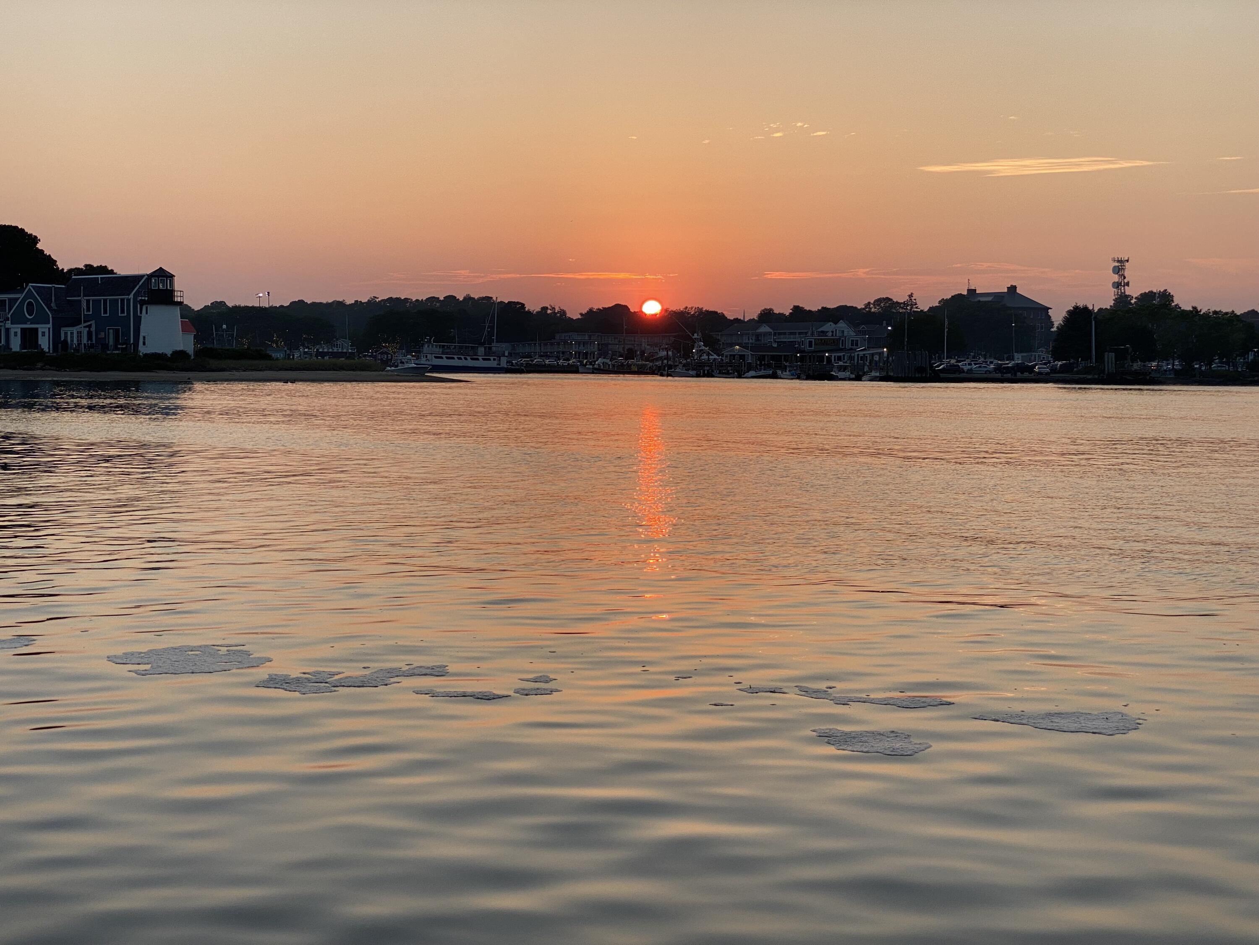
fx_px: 1891
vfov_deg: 28.0
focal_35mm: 52
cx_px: 630
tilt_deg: -3.2
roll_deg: -1.2
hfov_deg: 36.8
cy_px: 472
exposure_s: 1/403
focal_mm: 6
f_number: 2
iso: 20
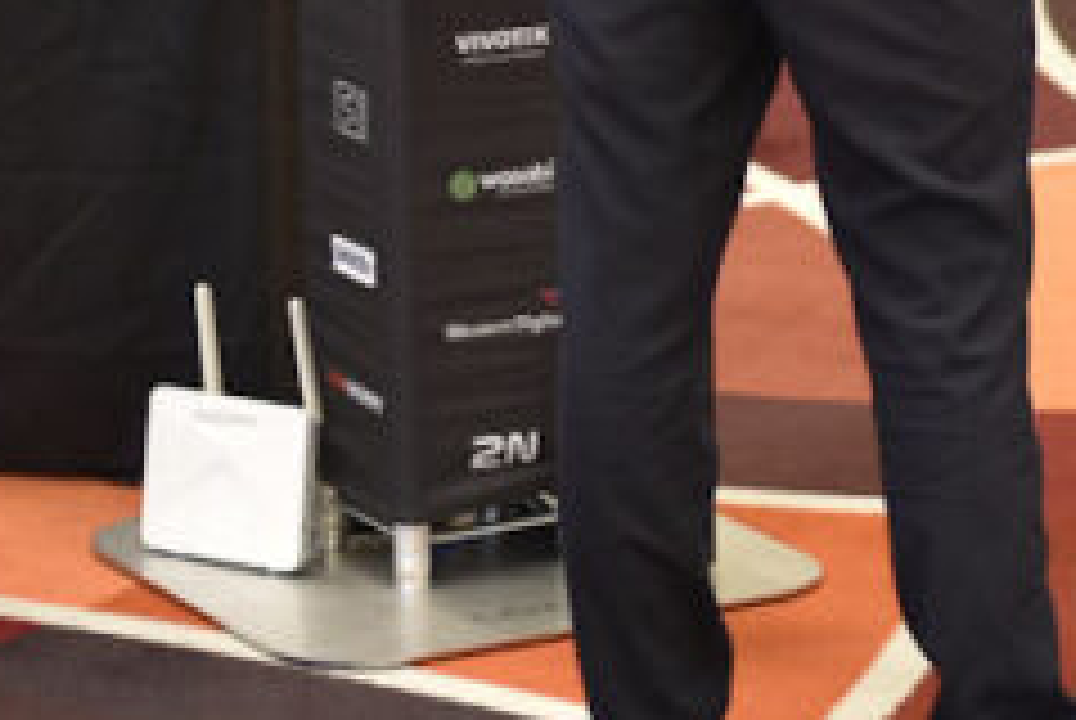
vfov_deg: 6.4
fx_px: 6404
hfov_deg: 9.5
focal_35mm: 214
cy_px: 40
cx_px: 1085
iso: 800
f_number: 2
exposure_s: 1/60
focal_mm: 50
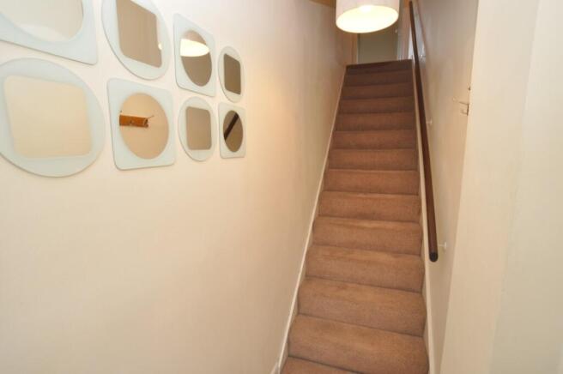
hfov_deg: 95.0
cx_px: 282
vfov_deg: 71.9
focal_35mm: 16
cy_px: 187
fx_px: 258
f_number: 5
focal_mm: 11
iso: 400
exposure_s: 1/100
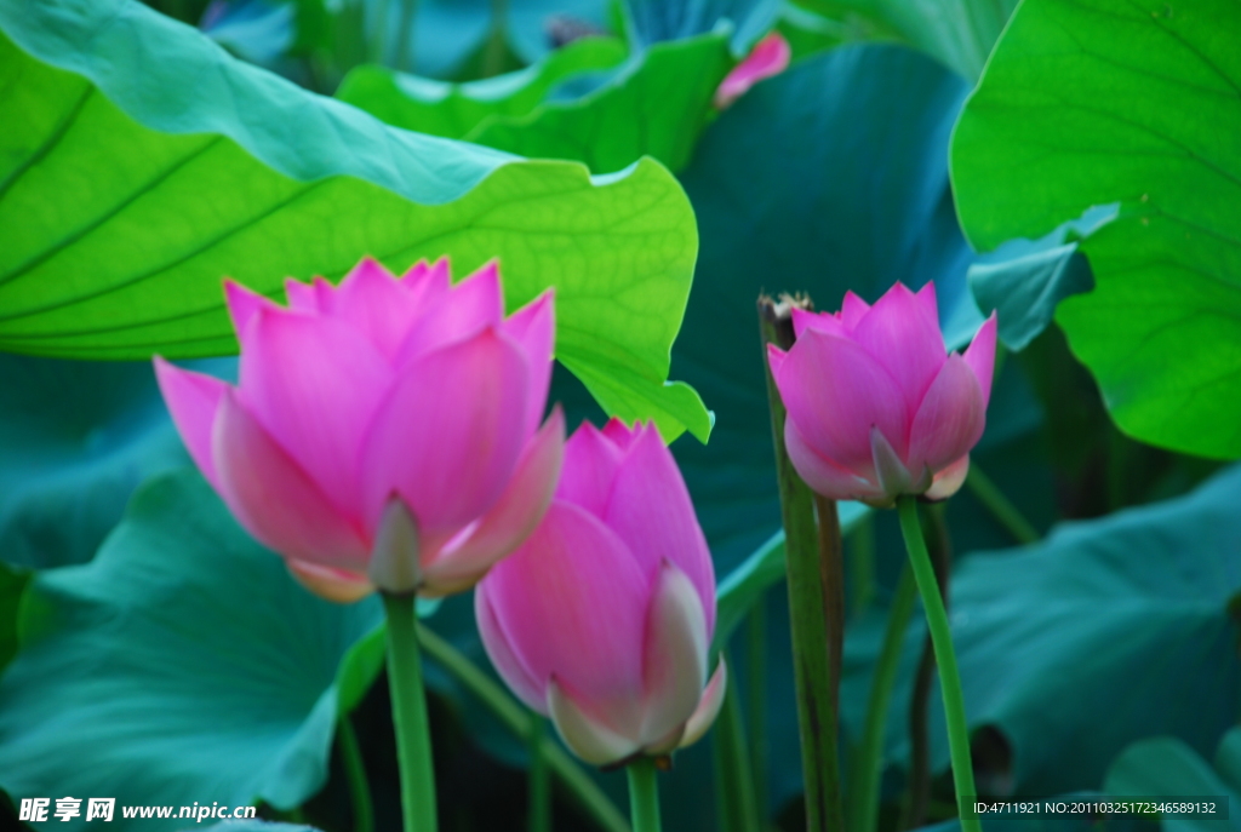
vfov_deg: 6.8
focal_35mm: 202
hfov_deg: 10.1
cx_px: 620
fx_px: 6994
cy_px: 416
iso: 100
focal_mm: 135
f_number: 5.6
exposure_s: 1/40
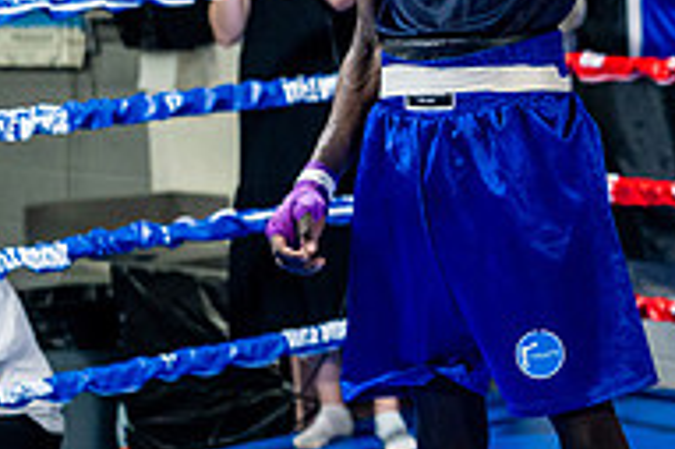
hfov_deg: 13.2
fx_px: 2847
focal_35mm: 152
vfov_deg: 9.0
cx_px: 820
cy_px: 90
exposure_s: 1/1000
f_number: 2
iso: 4000
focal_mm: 50
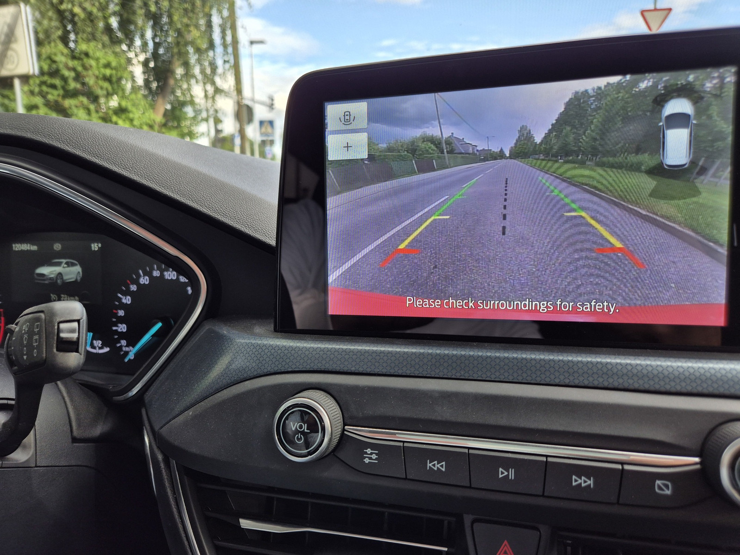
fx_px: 492
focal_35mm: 23
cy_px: 278
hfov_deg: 73.9
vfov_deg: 58.9
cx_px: 370
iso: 25
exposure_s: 1/180
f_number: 1.8
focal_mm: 5.4
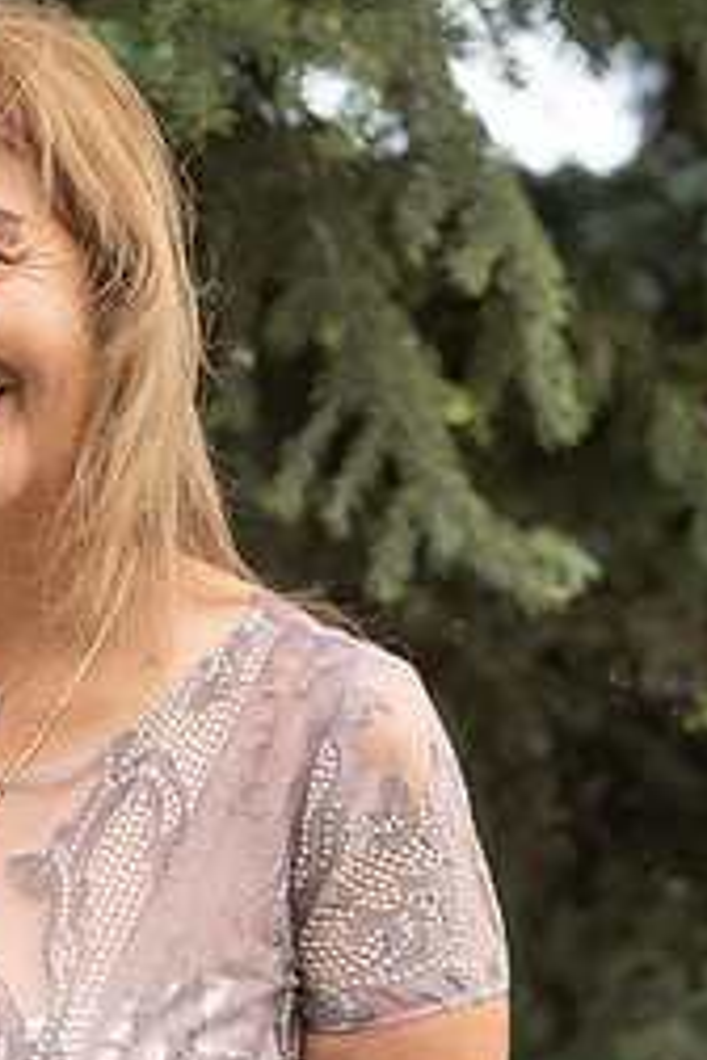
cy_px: 721
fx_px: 3800
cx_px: -257
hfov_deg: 10.4
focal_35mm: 129
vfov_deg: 15.8
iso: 100
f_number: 4.5
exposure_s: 1/80
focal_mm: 56
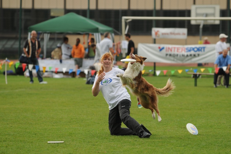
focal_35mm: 300
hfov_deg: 6.9
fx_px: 1922
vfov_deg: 4.6
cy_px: 77
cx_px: 116
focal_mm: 200
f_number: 4
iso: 200
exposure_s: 1/800
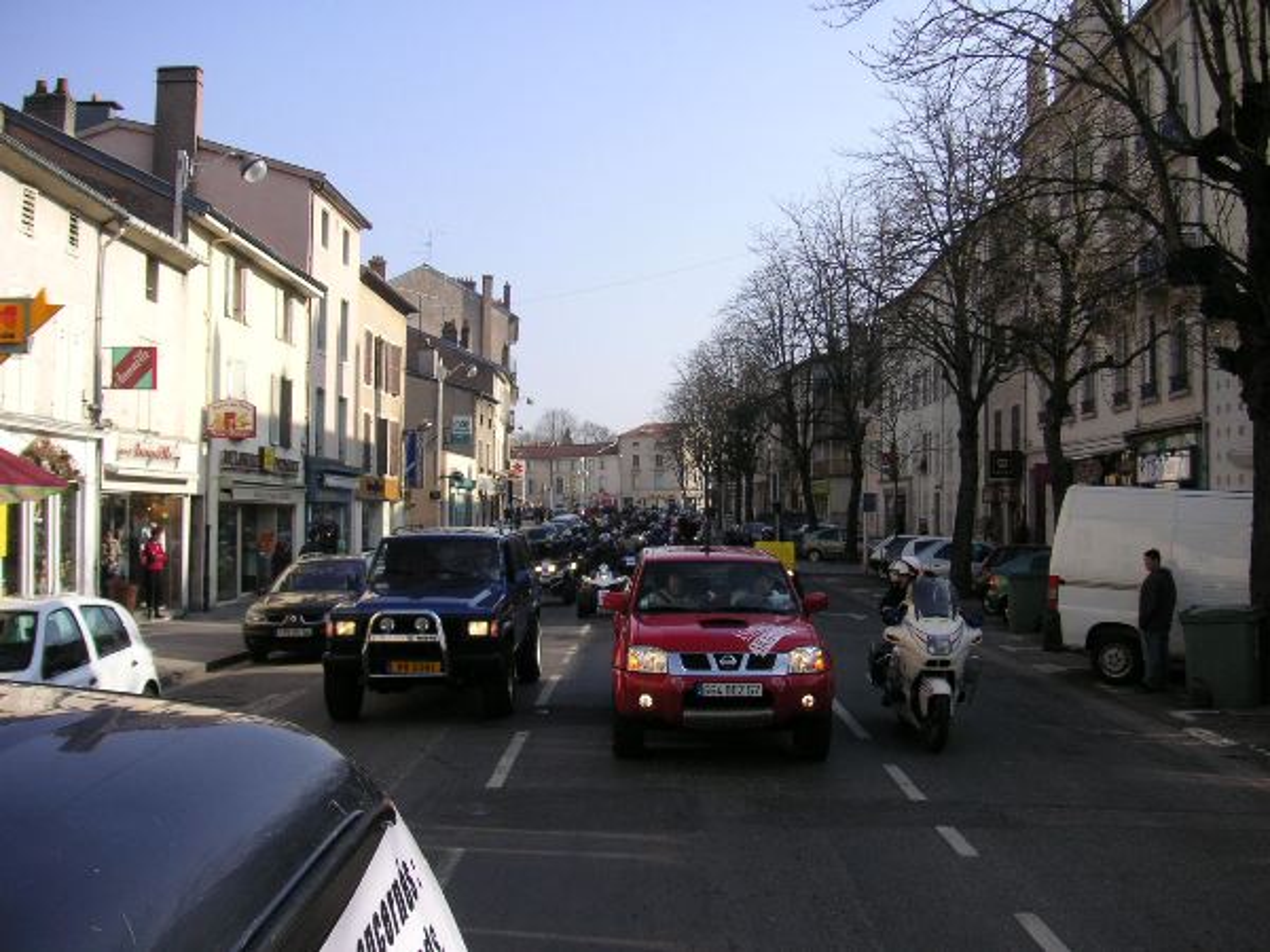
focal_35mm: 37
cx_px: 635
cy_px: 476
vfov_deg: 38.7
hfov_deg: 50.1
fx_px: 1357
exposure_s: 1/750
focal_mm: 6.1
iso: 50
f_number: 2.8
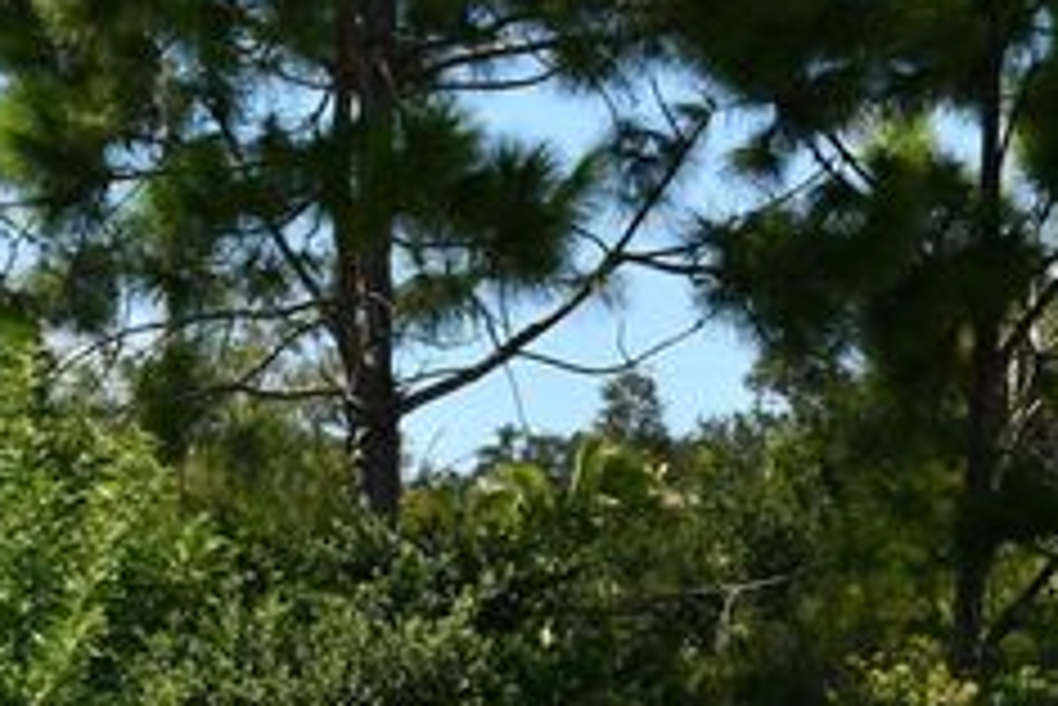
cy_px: 949
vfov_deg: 7.8
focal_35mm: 174
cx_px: 968
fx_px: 5117
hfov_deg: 11.7
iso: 110
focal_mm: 32
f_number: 8
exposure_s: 1/250
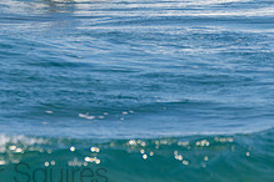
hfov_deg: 1.3
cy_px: -75
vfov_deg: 0.8
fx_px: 12344
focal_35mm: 1622
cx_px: -7
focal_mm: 500
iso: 125
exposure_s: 1/2000
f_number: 5.6
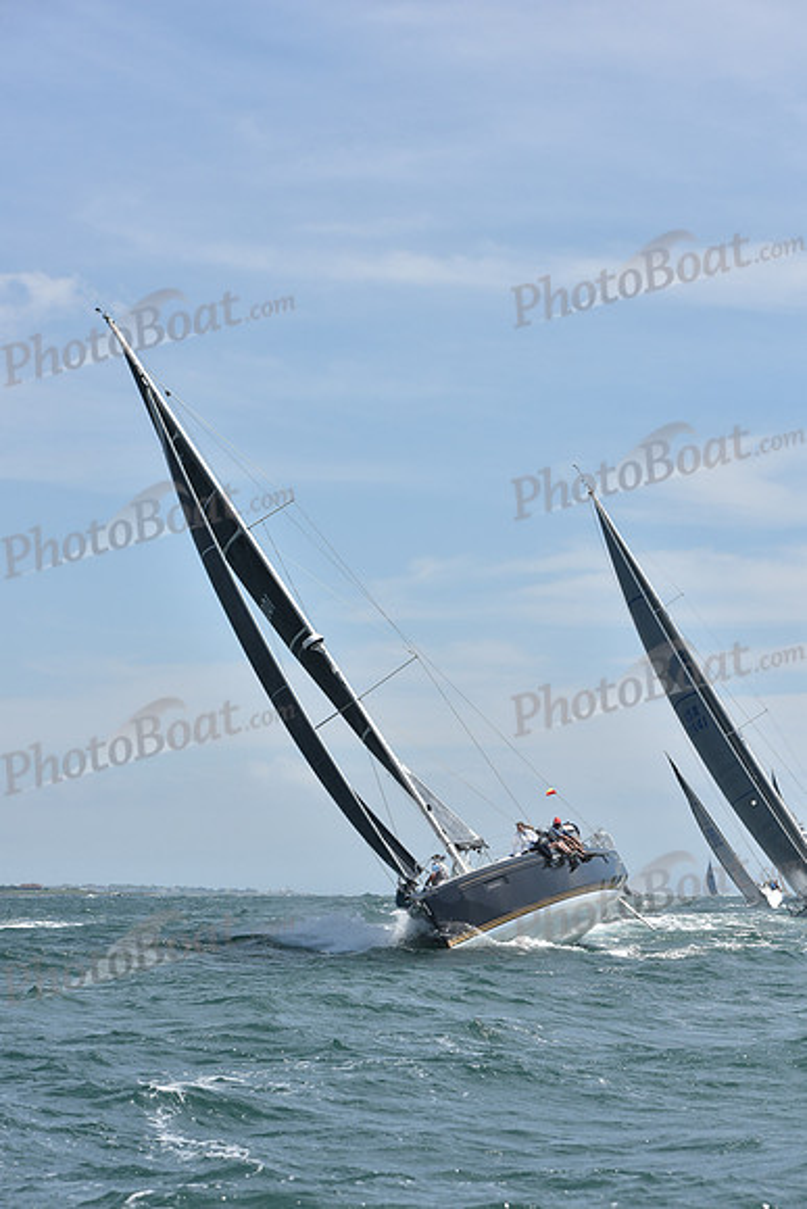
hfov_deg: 15.2
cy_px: 604
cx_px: 404
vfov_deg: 22.6
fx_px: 3024
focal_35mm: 90
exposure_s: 1/1250
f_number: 8
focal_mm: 90
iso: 250
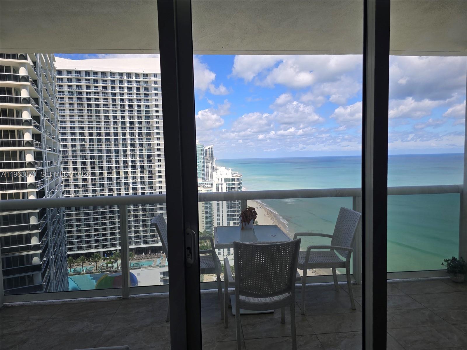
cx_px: 234
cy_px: 175
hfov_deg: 73.9
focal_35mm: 23
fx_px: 310
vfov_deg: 58.9
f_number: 1.7
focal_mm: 6.3
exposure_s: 1/257
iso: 12
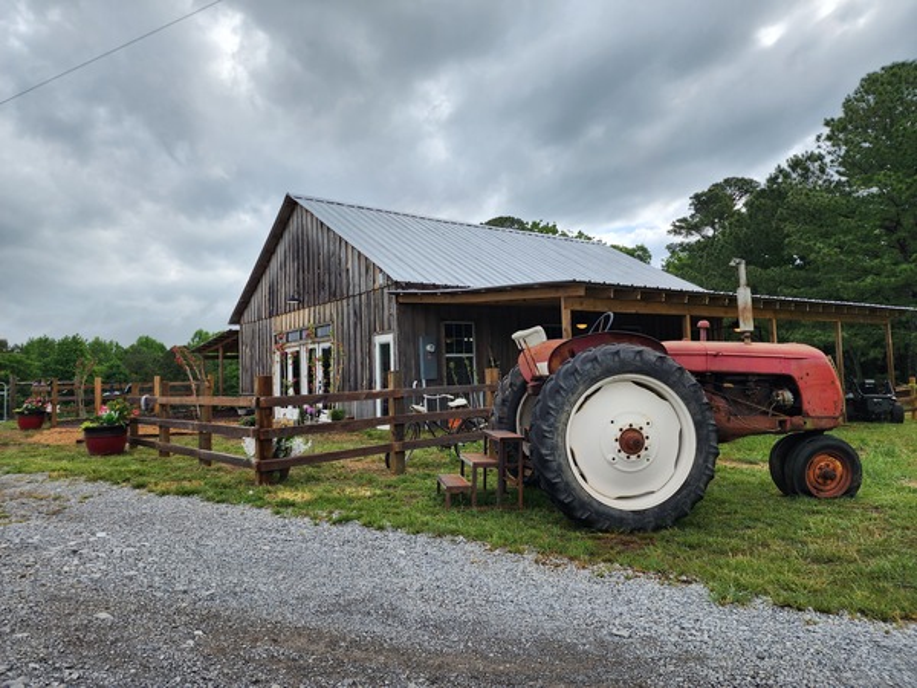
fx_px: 609
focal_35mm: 23
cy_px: 344
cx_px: 458
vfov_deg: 58.9
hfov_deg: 73.9
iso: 12
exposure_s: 1/758
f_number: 1.8
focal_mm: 6.4
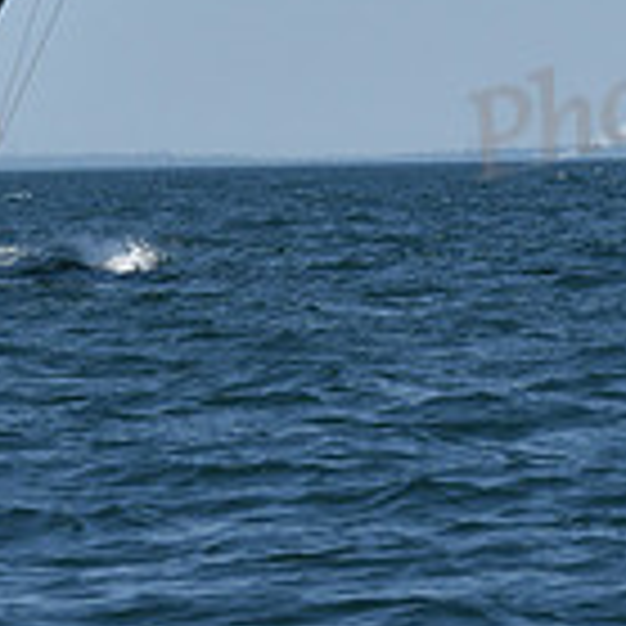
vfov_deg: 2.5
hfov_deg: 2.5
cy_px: -563
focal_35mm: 710
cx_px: 236
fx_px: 14526
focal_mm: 200
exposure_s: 1/1600
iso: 320
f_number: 8
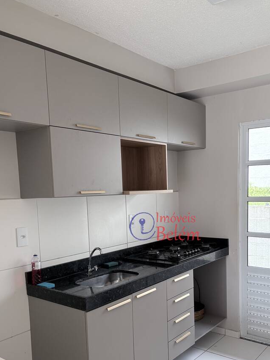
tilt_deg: -6.2
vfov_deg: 54.7
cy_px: 226
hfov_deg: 42.7
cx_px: 165
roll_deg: +1.4
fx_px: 343
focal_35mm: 33
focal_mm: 5.96
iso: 100
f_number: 1.6
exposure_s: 1/242
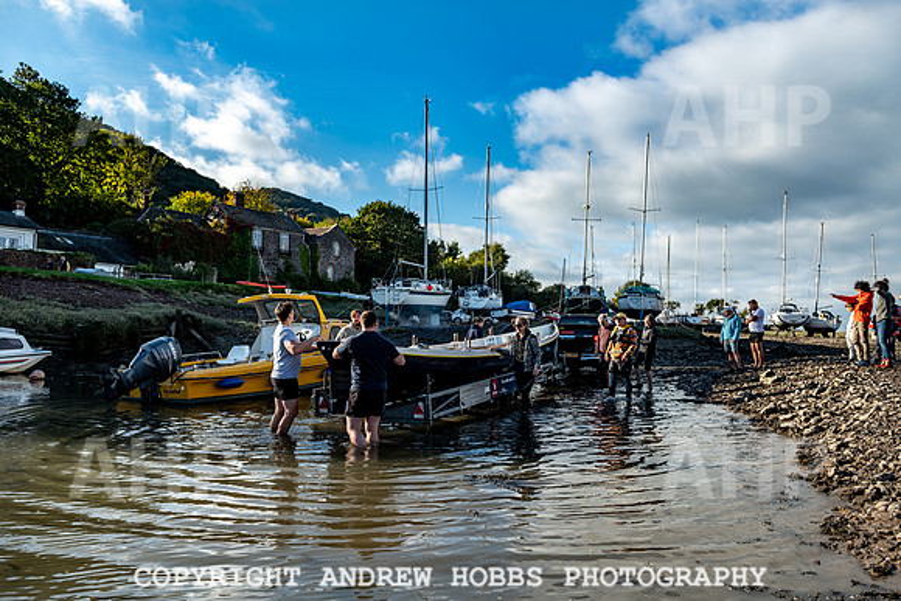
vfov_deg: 48.0
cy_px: 300
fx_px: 676
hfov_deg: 67.4
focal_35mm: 27
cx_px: 450
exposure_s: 1/400
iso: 64
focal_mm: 27
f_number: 5.6
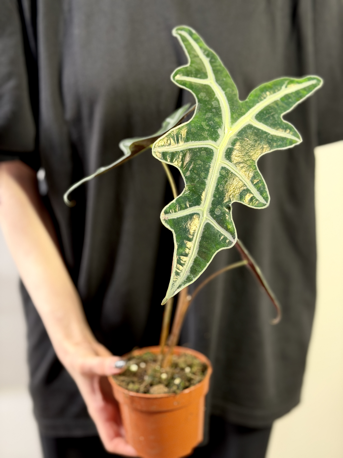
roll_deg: -1.3
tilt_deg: -18.6
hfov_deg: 30.3
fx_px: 634
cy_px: 229
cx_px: 172
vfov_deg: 39.7
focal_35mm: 48
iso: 250
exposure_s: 1/60
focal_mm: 6.76
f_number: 1.78
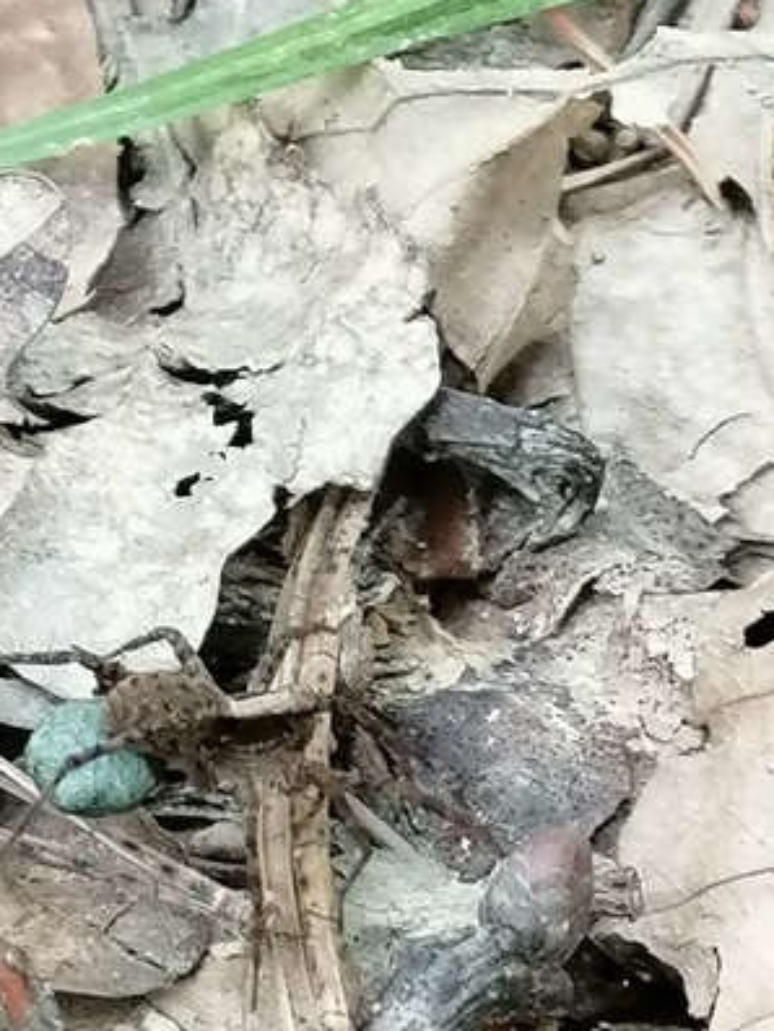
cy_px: 823
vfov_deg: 9.0
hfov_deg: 6.8
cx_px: 242
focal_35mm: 219
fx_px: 6525
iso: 250
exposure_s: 1/33.3
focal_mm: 3.95
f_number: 1.8
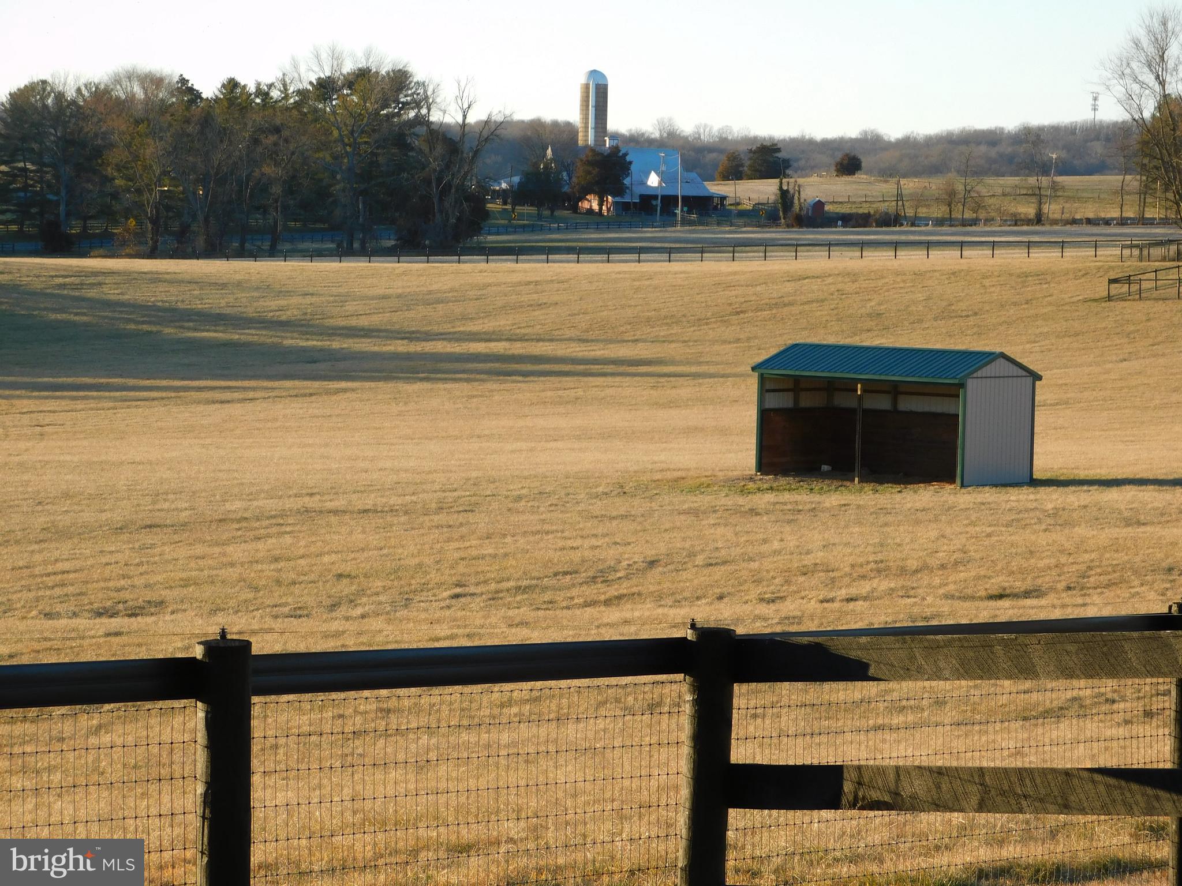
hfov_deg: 14.7
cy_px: 443
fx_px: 4576
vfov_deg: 11.1
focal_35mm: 134
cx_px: 591
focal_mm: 23.7
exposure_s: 1/160
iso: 125
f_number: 5
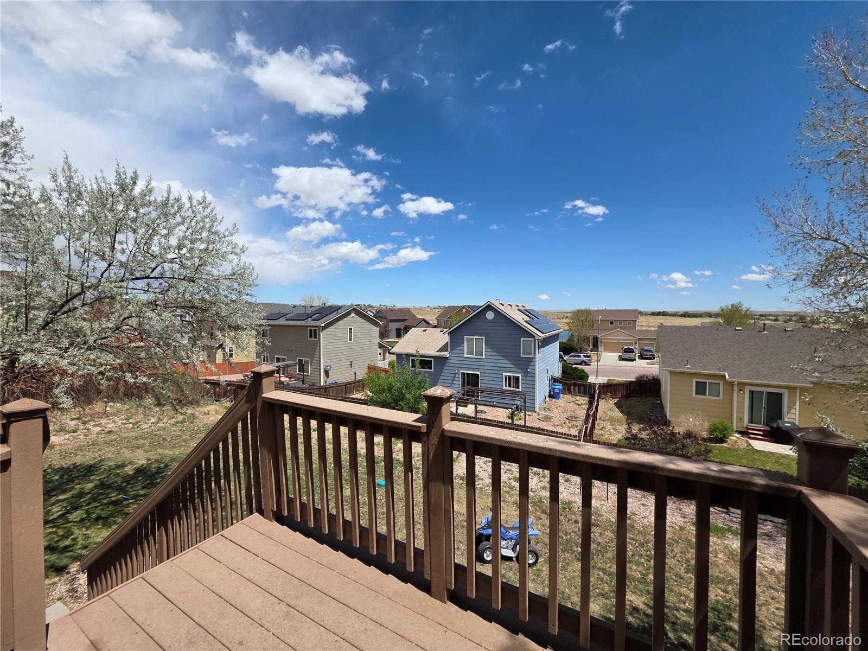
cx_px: 434
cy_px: 326
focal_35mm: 13
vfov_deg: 89.9
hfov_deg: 106.2
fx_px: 326
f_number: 1.9
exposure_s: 1/3050
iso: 40
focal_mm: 2.2
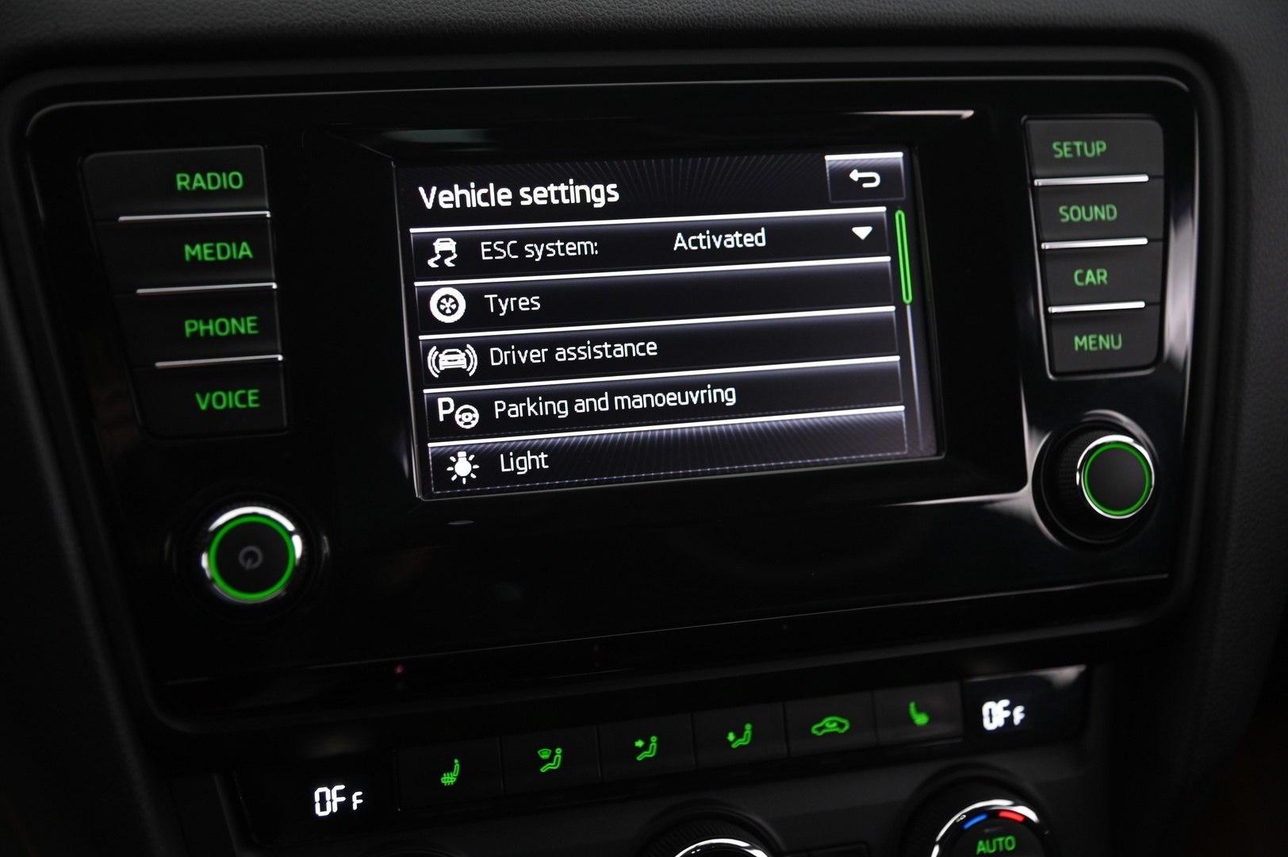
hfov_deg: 39.6
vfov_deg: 26.9
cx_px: 644
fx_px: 1787
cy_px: 428
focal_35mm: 50
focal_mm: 50
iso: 1000
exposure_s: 1/10
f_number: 4
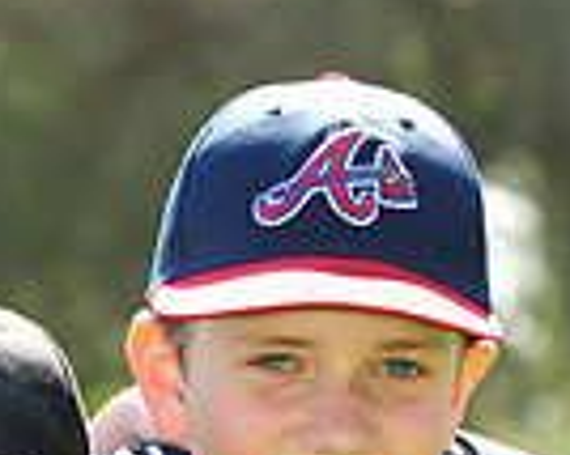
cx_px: -85
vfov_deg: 2.5
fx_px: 10603
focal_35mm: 629
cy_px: 727
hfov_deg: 3.1
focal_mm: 155
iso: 200
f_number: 9
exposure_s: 1/125
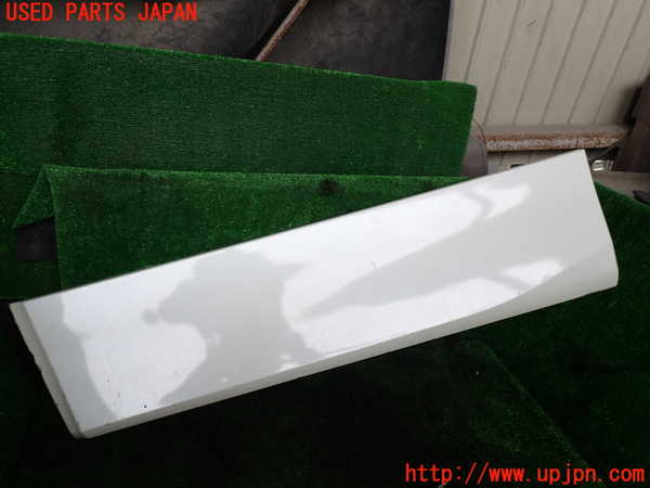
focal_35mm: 25
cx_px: 325
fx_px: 469
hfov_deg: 69.4
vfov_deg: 54.9
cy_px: 244
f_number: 2.8
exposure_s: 1/100
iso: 100
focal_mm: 4.5
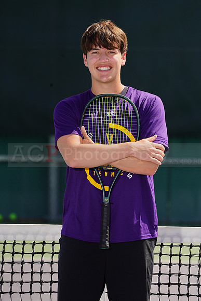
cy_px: 150
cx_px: 100
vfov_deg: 5.5
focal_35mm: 376
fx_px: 3147
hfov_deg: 3.7
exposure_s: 1/250
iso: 100
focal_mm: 376
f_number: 9
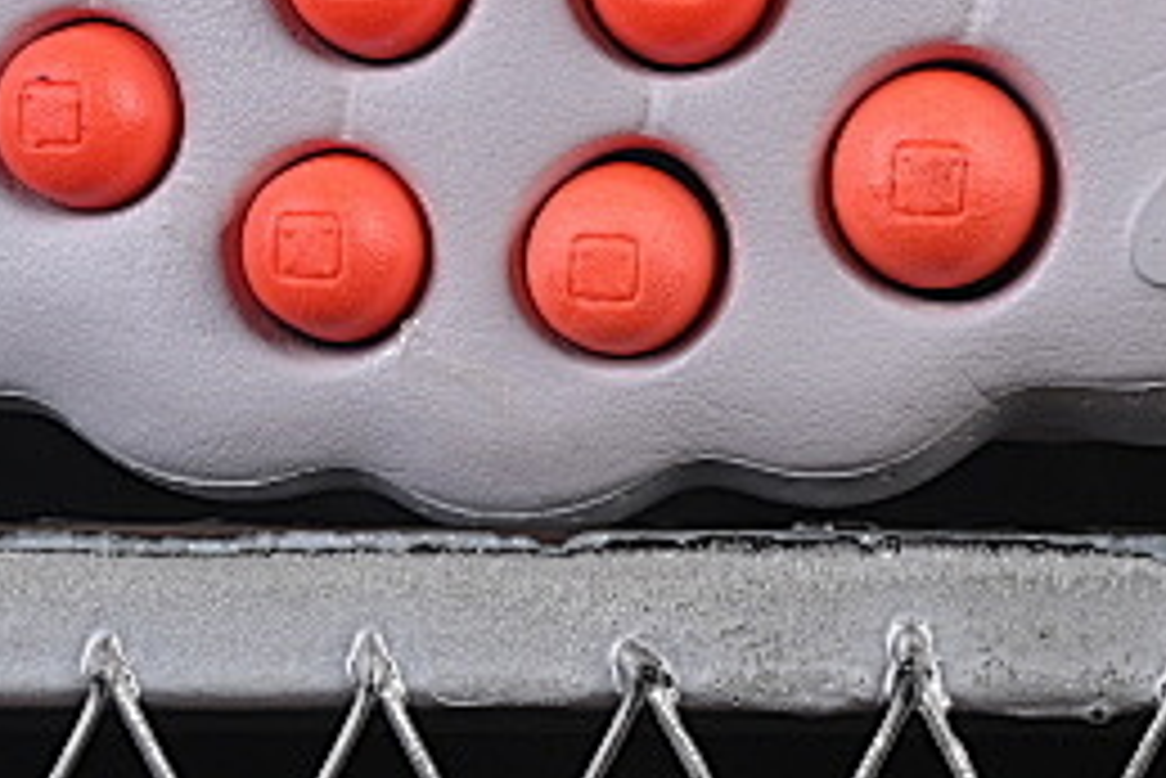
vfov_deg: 4.4
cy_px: -477
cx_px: 1243
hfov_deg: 6.6
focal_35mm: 313
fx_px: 10143
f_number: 8
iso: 160
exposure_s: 1/80
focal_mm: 50
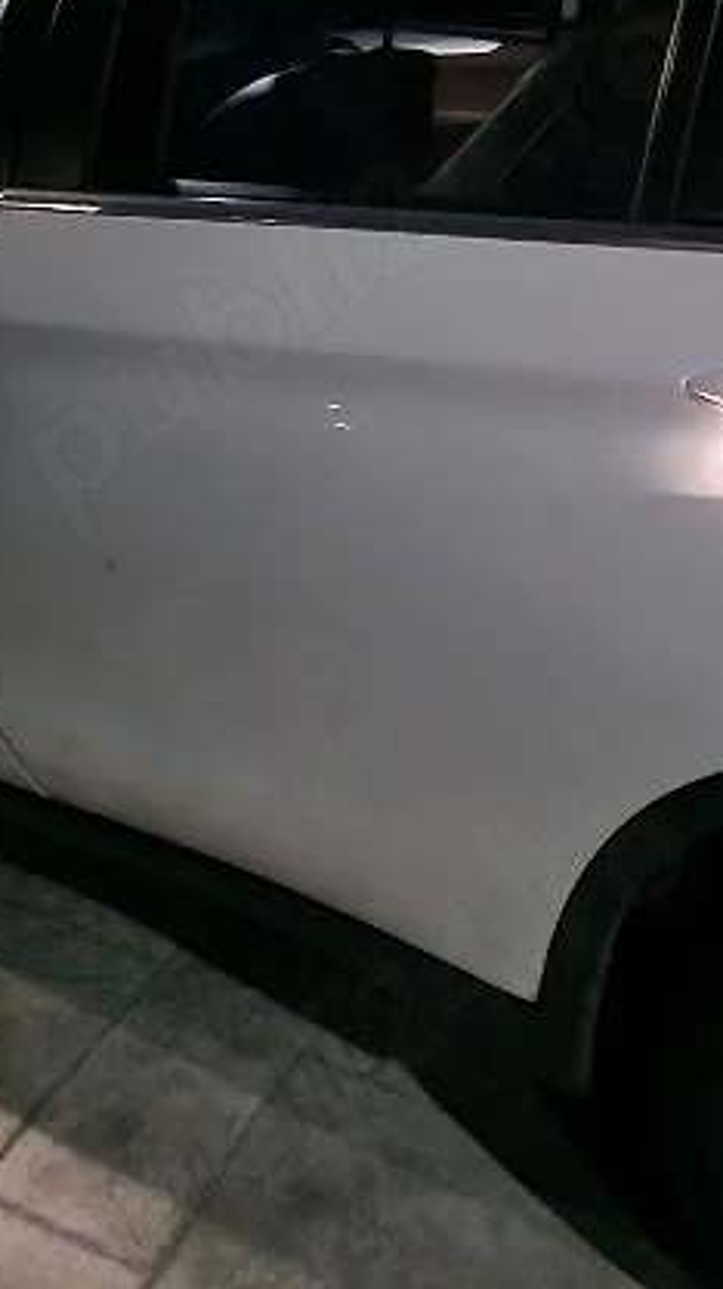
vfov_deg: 54.5
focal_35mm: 34
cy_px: 278
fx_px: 1161
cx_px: 559
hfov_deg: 33.8
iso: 2500
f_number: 2.2
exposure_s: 1/10
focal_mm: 2.2
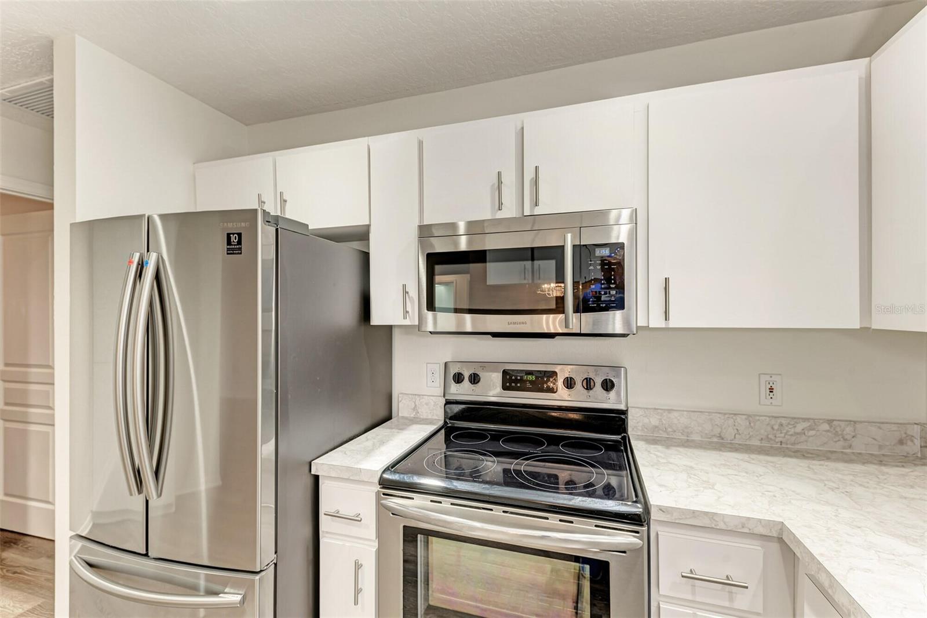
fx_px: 412
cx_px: 464
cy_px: 309
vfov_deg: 73.7
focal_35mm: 16
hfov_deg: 96.7
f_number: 7.1
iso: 100
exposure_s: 1/5
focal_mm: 16
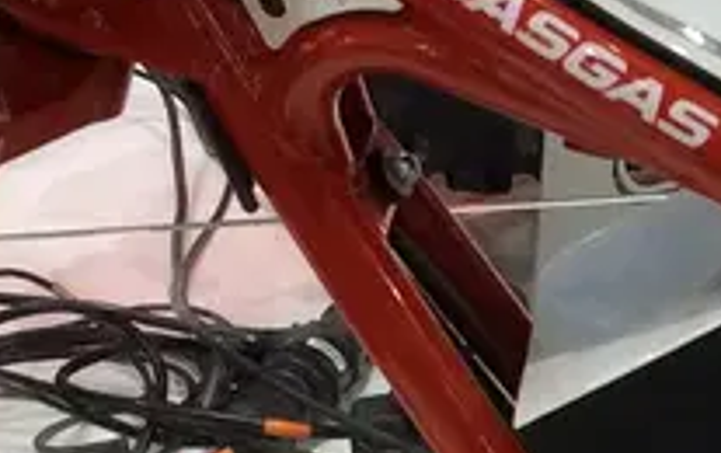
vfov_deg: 7.4
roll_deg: +2.2
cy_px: 317
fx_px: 3502
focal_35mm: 178
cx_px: 1348
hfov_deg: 10.9
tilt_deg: -24.8
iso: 40
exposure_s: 1/33
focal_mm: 4.15
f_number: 2.2
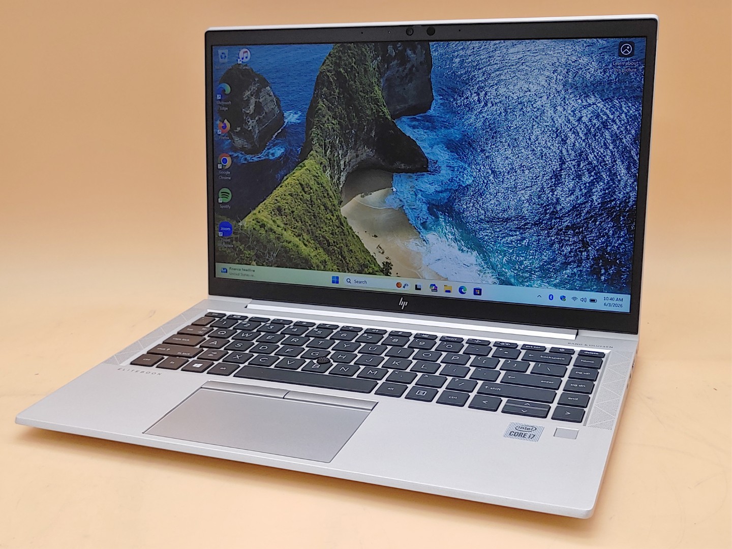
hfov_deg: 45.8
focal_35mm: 41
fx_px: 867
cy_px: 274
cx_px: 366
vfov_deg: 35.1
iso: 50
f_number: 1.8
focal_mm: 4.36
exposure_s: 1/134
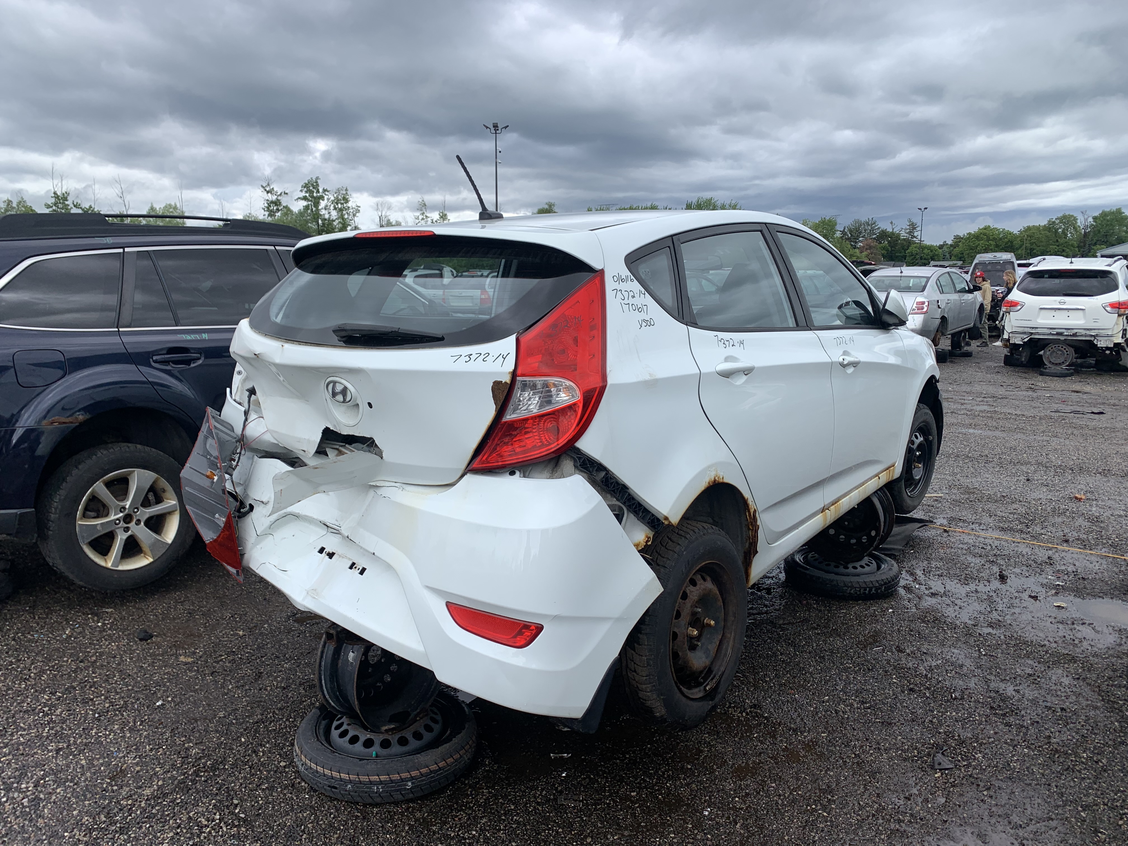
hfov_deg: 67.3
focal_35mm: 26
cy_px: 423
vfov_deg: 53.1
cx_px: 564
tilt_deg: -9.5
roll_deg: +0.9
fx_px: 847
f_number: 1.8
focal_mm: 4.25
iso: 25
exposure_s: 1/1065
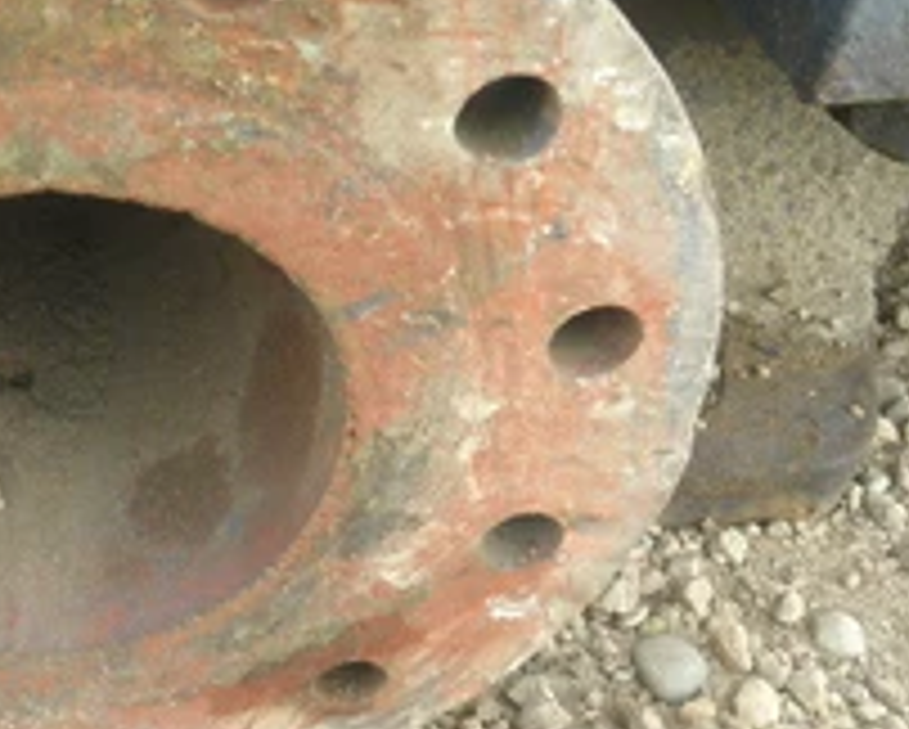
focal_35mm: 54
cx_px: 36
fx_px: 1454
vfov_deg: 28.1
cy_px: 302
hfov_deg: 32.4
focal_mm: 5
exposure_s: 1/30
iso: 80
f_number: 3
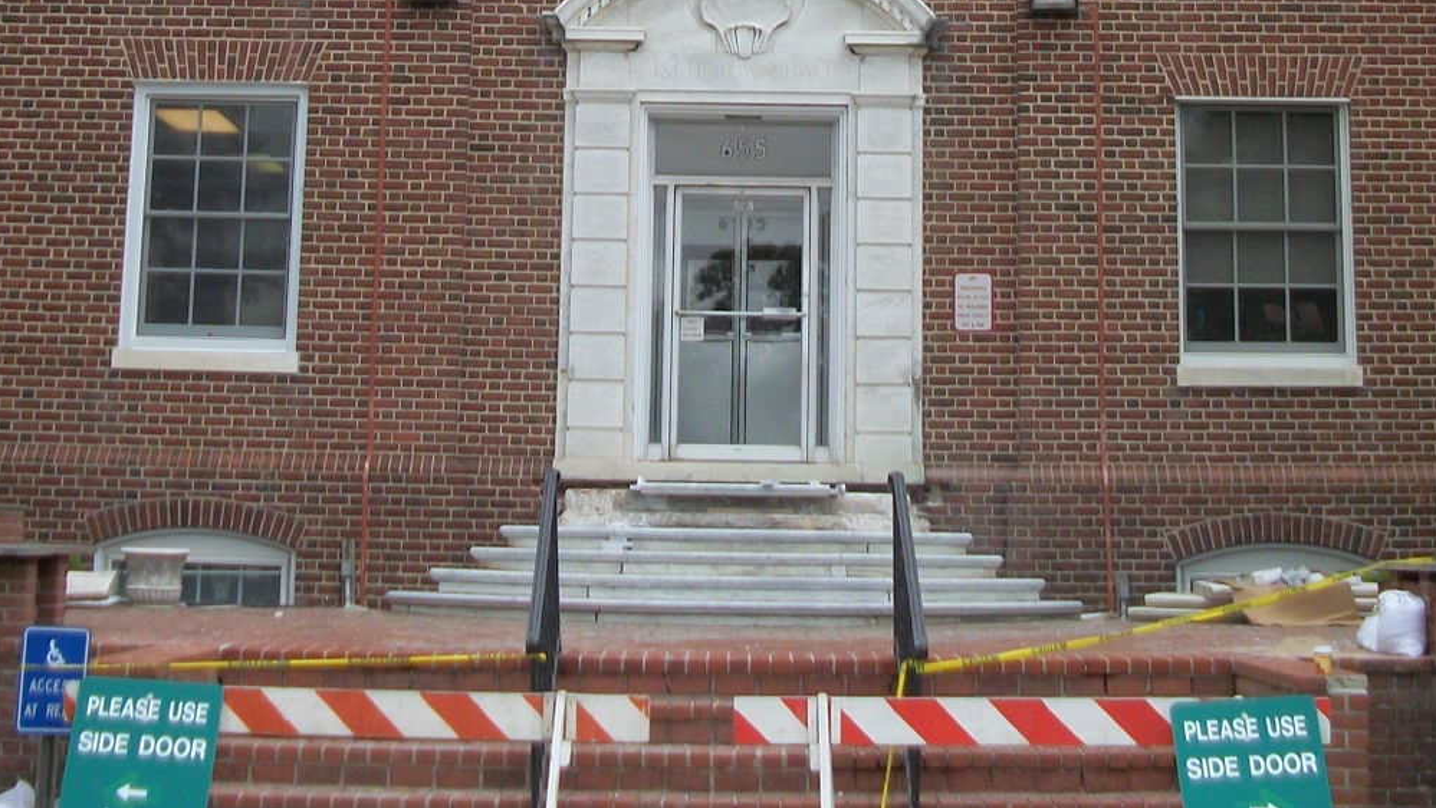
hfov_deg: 31.4
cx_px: 707
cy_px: -73
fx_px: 2551
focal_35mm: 67
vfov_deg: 17.4
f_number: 2.9
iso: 80
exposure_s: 1/320
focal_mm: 5.7
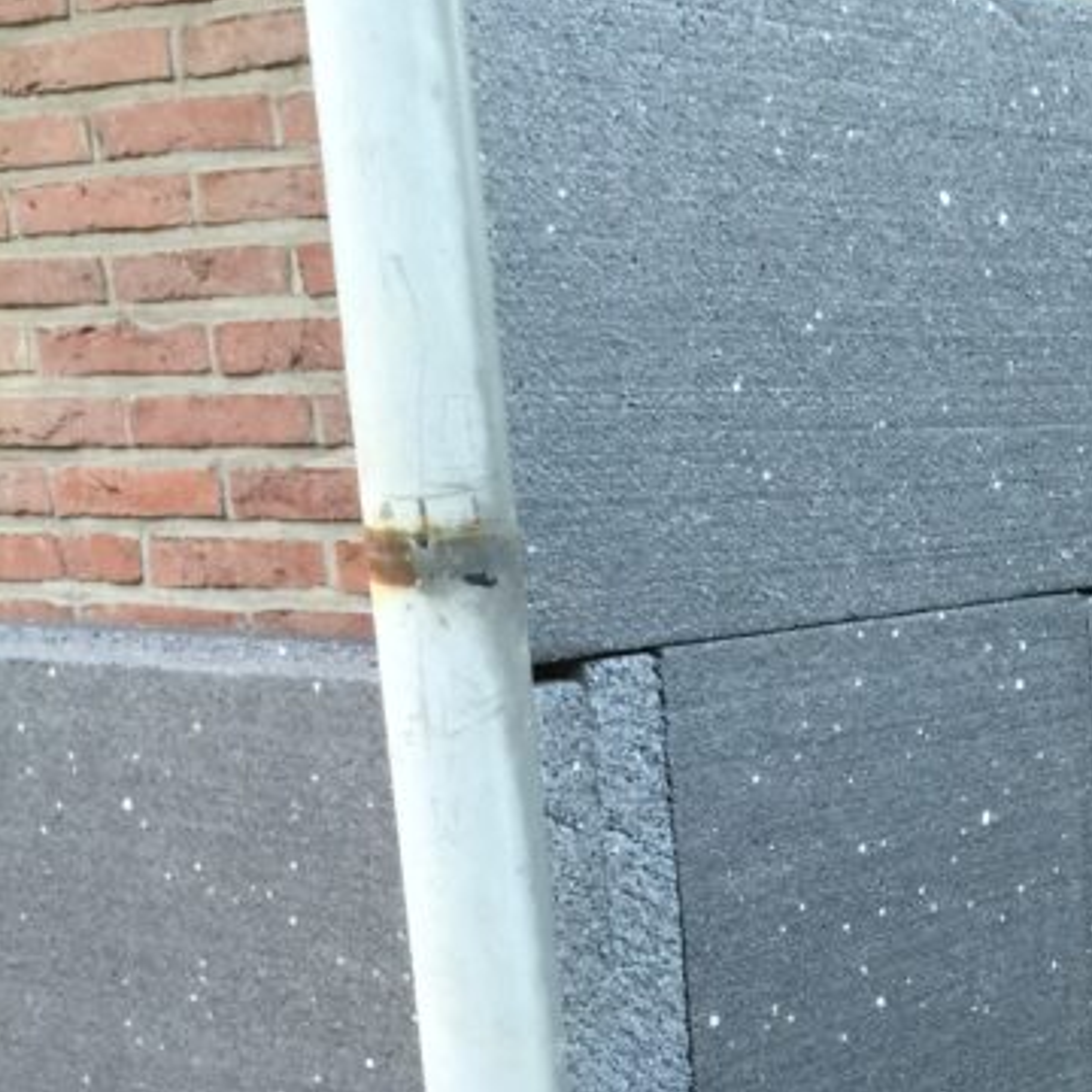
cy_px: 952
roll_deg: +0.9
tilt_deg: -14.0
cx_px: 1547
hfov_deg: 20.8
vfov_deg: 23.1
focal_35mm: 73
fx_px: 2605
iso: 32
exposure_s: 1/15
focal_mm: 4.15
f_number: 2.2
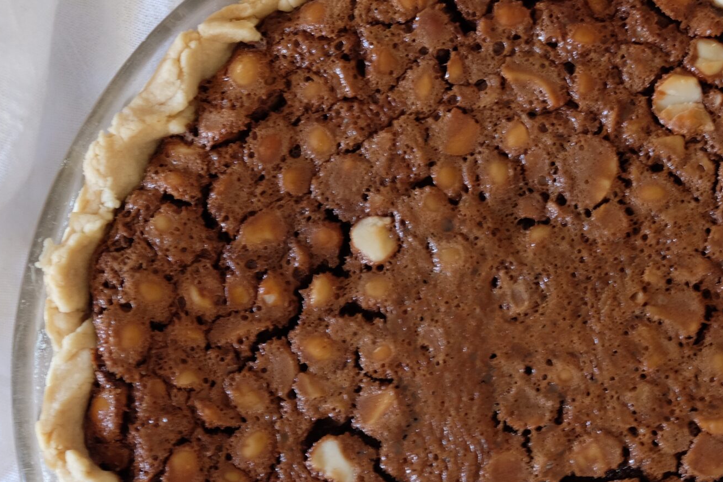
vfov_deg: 13.0
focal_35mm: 105
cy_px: 389
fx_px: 2109
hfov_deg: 19.2
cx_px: 599
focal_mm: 35.8
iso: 500
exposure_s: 1/30
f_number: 3.6
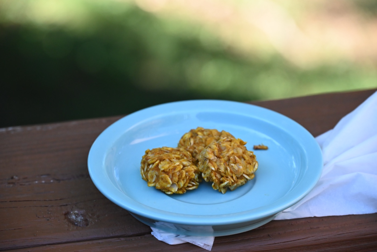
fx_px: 1466
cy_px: 126
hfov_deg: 14.7
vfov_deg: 9.8
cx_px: 188
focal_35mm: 140
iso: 2500
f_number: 6.3
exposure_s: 1/640
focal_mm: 140
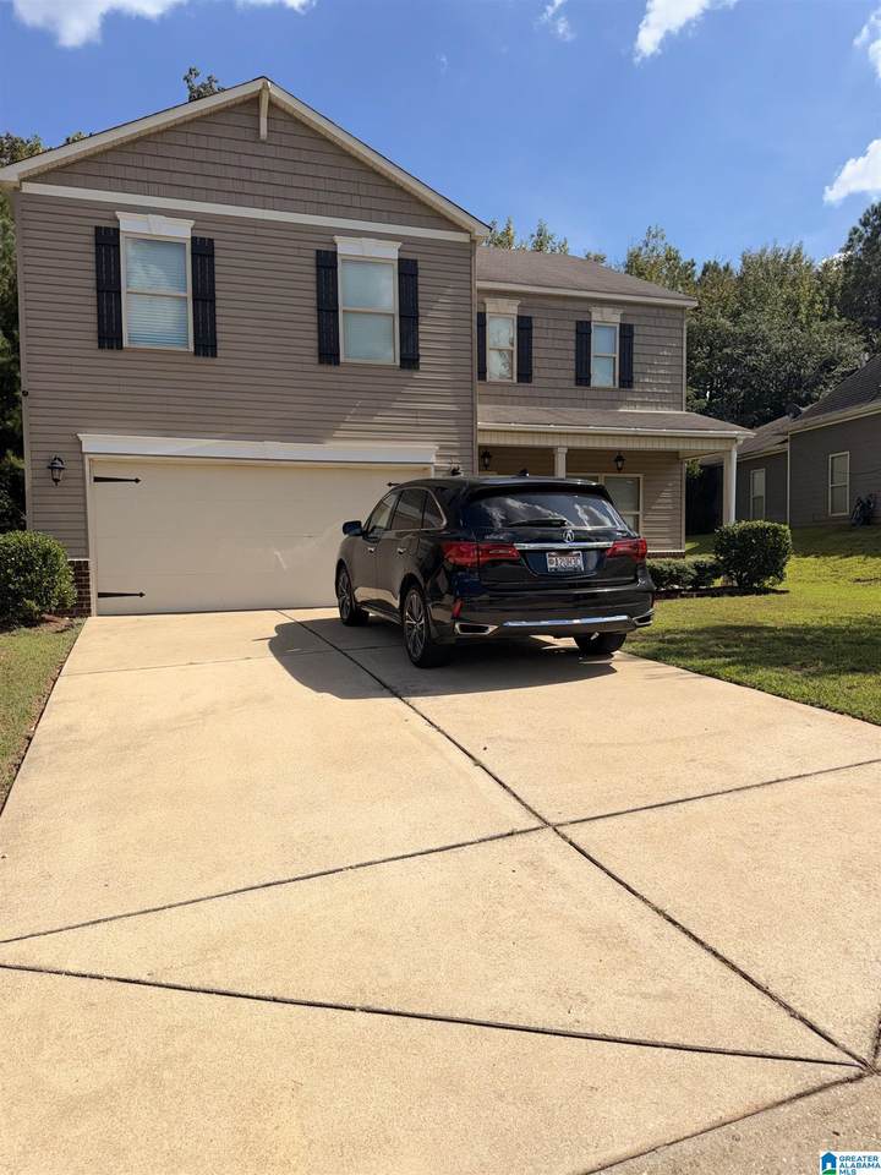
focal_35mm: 24
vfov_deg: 71.6
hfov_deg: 56.8
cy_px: 588
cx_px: 440
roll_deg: +0.5
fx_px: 814
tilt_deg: -2.0
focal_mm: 6.76
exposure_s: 1/9091
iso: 80
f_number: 1.78
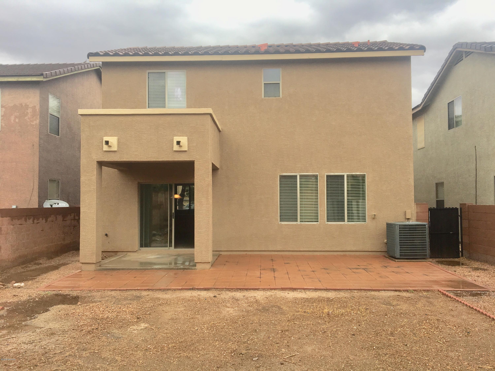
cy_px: 186
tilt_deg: -0.1
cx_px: 248
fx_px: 415
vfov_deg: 48.2
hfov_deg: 61.7
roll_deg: -0.1
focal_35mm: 29
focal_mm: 4.15
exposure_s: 1/345
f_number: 2.2
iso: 25
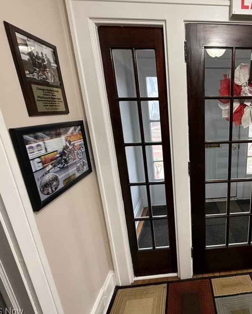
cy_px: 157
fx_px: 177
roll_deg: +1.2
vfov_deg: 83.3
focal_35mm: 19
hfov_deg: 64.8
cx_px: 200
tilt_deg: -15.3
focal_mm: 2.22
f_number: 2.2
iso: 250
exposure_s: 1/60
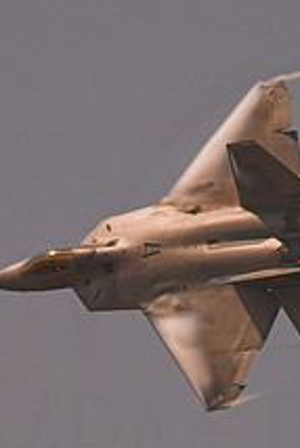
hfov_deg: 1.1
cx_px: 252
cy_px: 222
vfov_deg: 1.6
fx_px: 16210
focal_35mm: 1299
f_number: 8
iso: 200
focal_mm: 320
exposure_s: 1/1000
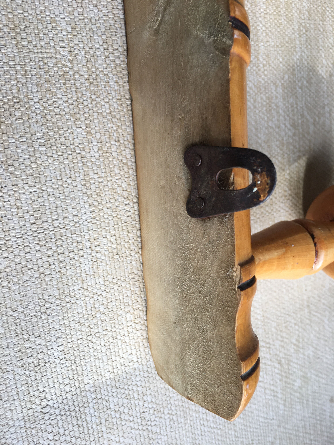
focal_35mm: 29
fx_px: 373
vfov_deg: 61.7
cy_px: 222
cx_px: 167
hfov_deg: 48.2
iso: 40
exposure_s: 1/100
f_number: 2.2
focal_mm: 4.15
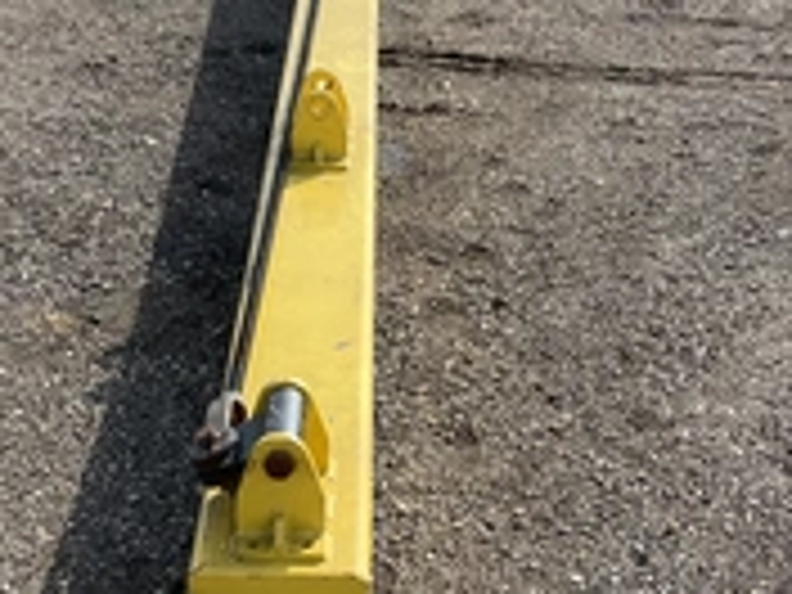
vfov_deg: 22.2
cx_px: 338
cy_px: 234
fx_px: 1510
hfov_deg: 29.3
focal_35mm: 66
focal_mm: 3
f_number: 1.8
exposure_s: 1/898
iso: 25
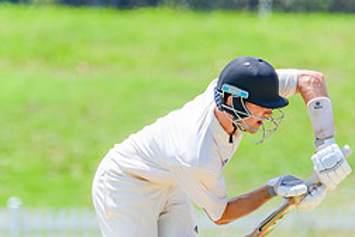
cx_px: 277
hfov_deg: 1.3
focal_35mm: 1551
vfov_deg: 0.9
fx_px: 15293
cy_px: 241
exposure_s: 1/800
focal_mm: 550
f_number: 6.3
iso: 400
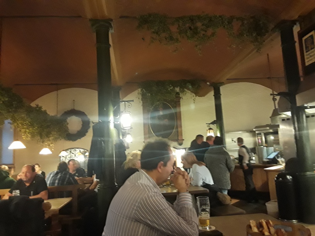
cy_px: 118
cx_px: 158
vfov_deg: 49.7
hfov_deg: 63.4
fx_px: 255
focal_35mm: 28
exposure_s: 1/15
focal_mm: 2.9
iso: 400
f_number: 1.9
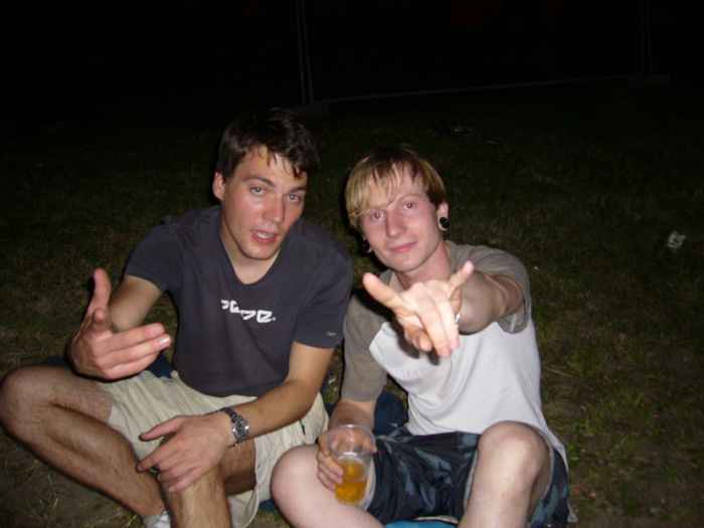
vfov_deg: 40.7
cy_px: 264
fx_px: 712
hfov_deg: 52.6
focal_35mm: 35
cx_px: 352
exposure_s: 1/60
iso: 100
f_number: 2.8
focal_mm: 5.8
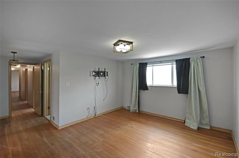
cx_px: 120
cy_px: 79
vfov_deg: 77.1
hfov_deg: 100.5
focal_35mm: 15
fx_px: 99
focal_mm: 10
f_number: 4.5
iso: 400
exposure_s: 1/80
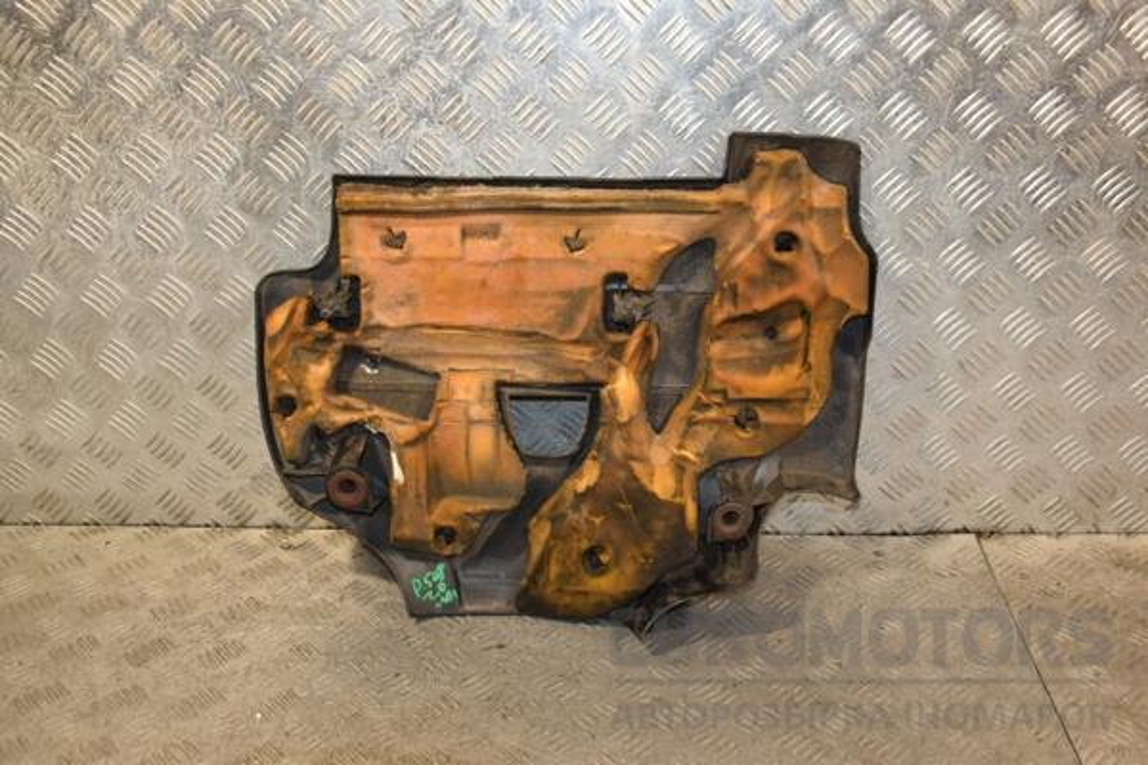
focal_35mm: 38
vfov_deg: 35.5
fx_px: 1196
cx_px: 574
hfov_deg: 51.3
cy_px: 382
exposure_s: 1/160
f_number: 5
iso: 800
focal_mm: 25
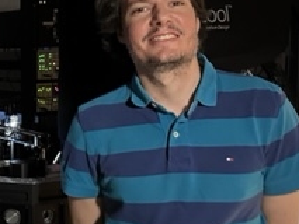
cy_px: 108
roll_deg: +1.2
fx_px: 622
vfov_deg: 20.5
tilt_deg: -5.7
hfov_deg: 24.5
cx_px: -58
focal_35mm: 72
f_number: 1.78
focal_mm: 6.86
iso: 1250
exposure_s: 1/30
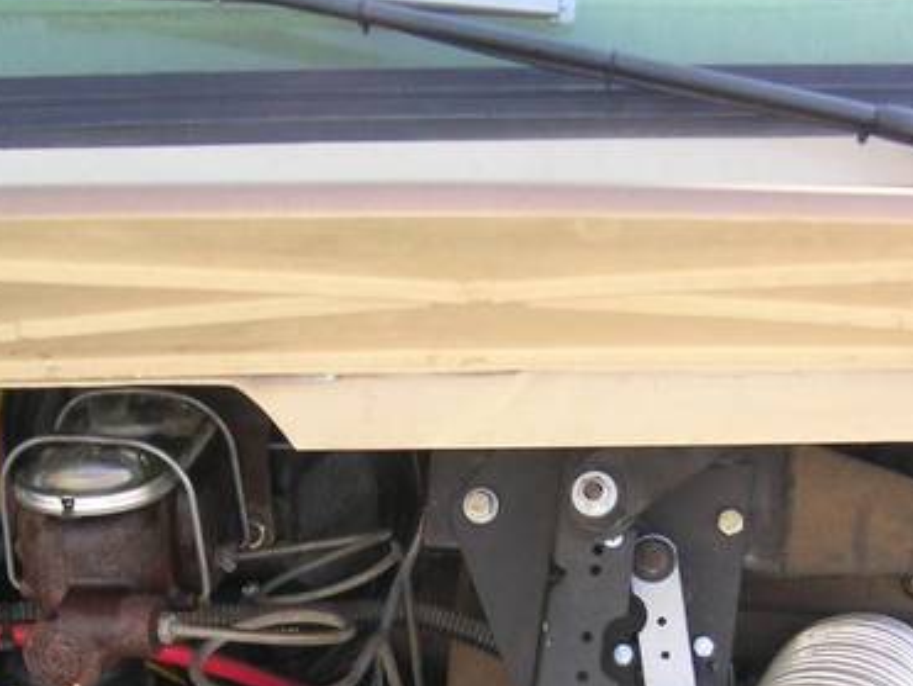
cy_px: 671
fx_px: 2138
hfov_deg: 24.1
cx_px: 469
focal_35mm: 81
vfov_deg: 17.8
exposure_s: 1/125
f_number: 2.8
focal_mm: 6.1
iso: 50
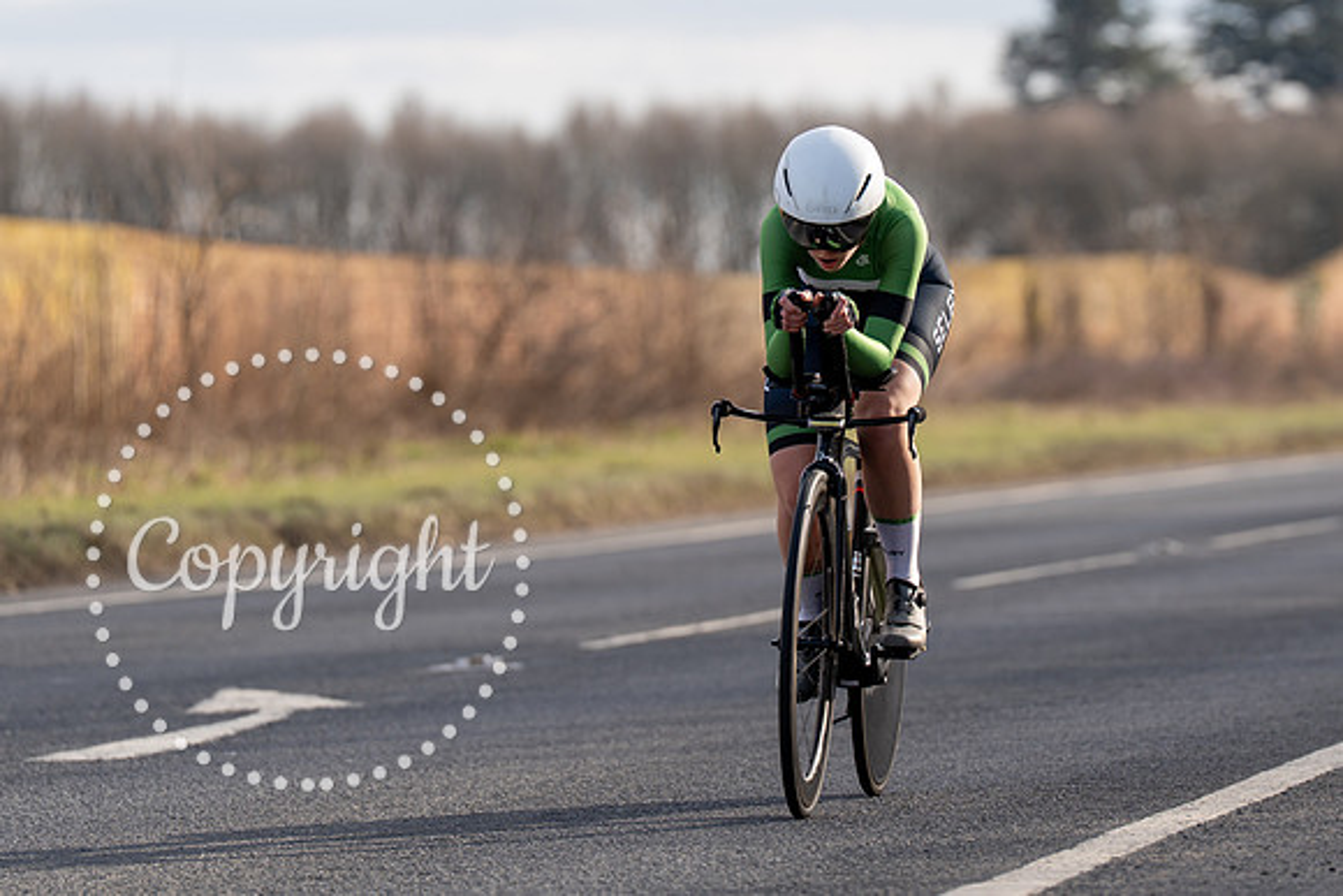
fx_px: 10323
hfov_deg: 7.4
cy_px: 276
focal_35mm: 277
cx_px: 890
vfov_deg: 5.0
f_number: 4
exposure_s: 1/800
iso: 125
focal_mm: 200
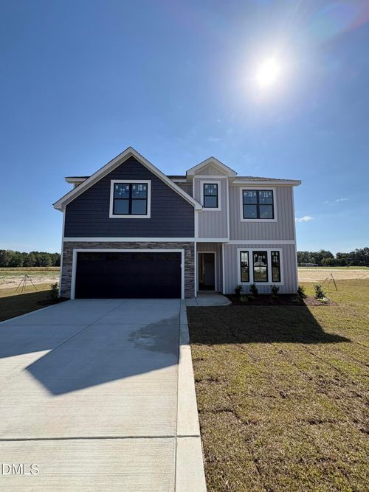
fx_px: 199
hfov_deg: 85.7
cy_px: 246
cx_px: 184
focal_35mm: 14
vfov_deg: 102.1
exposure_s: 1/1748
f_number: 2.2
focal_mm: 2.22
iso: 64
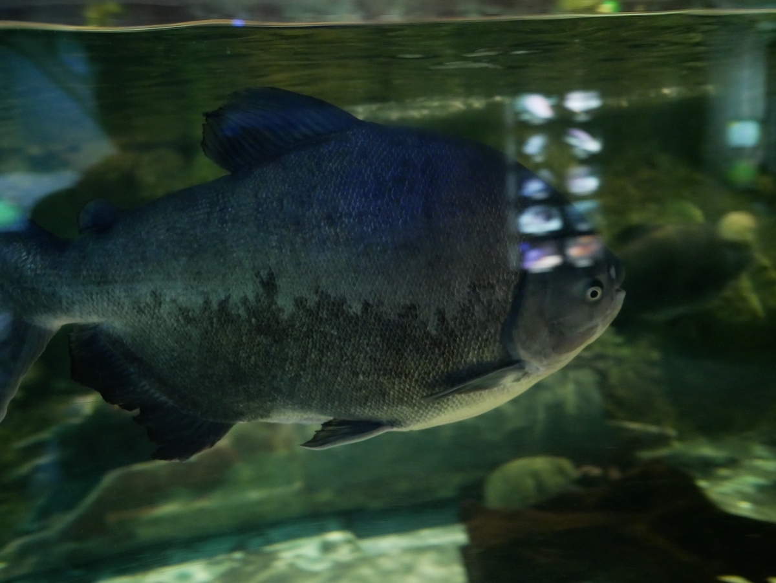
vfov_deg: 46.8
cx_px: 388
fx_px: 673
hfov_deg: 59.9
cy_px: 292
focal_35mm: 30
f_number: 2
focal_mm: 15
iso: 3200
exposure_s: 1/15
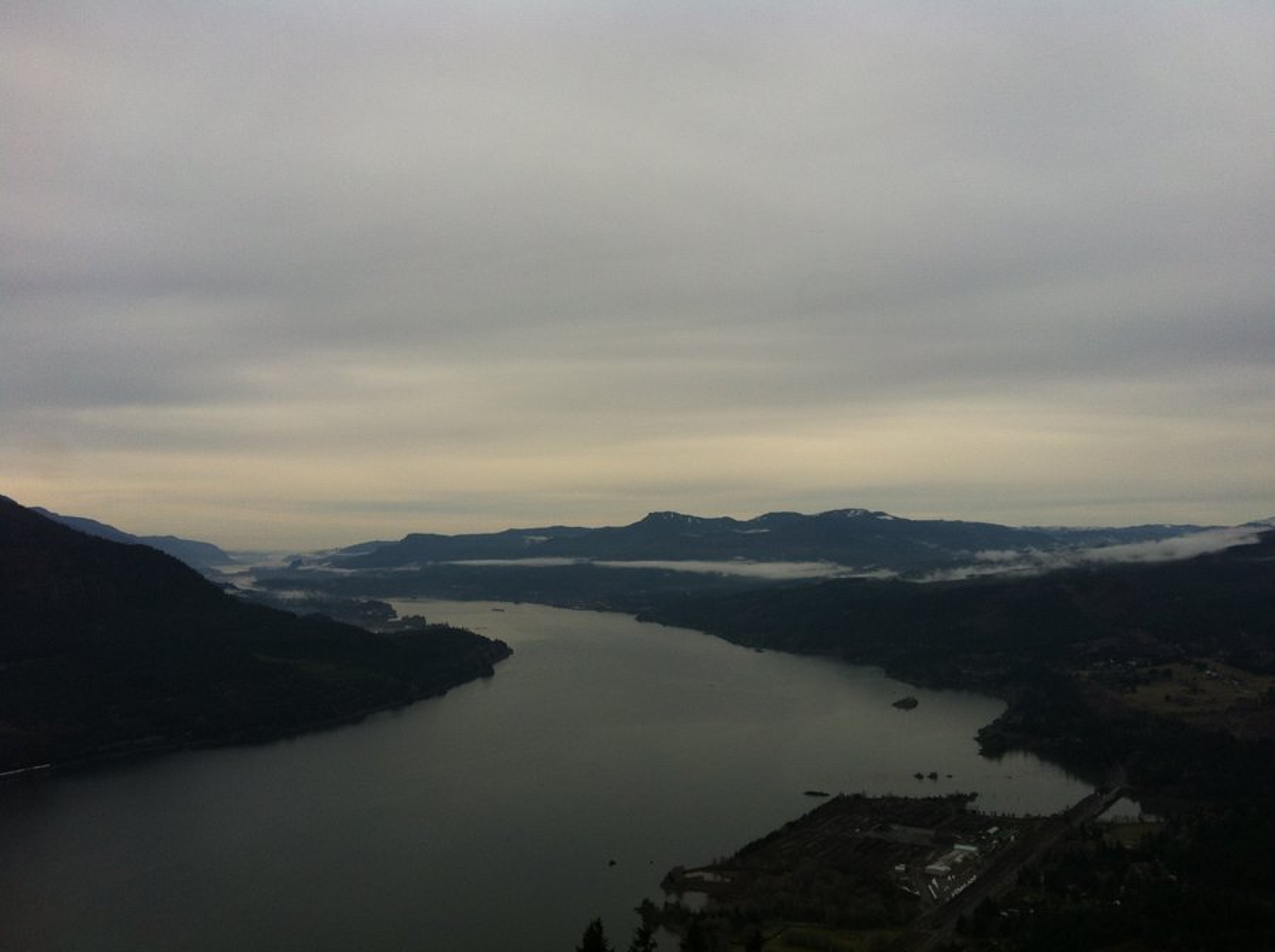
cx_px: 638
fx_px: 1287
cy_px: 476
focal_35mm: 35
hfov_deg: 52.7
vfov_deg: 40.6
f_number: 2.8
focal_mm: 3.85
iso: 80
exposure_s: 1/1207
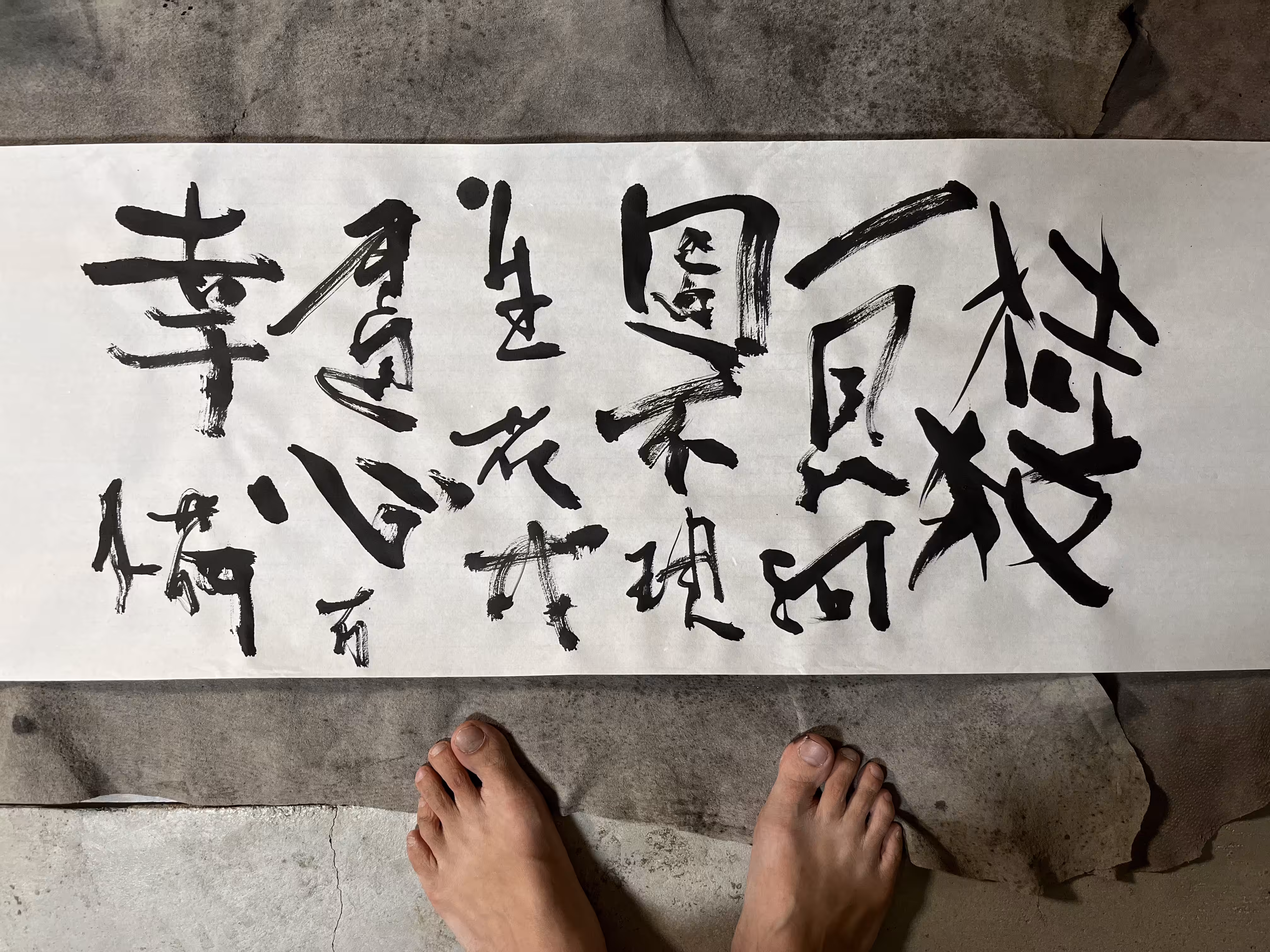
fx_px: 954
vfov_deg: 53.1
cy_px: 476
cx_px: 635
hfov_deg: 67.3
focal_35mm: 26
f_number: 1.6
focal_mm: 5.1
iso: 125
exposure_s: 1/120
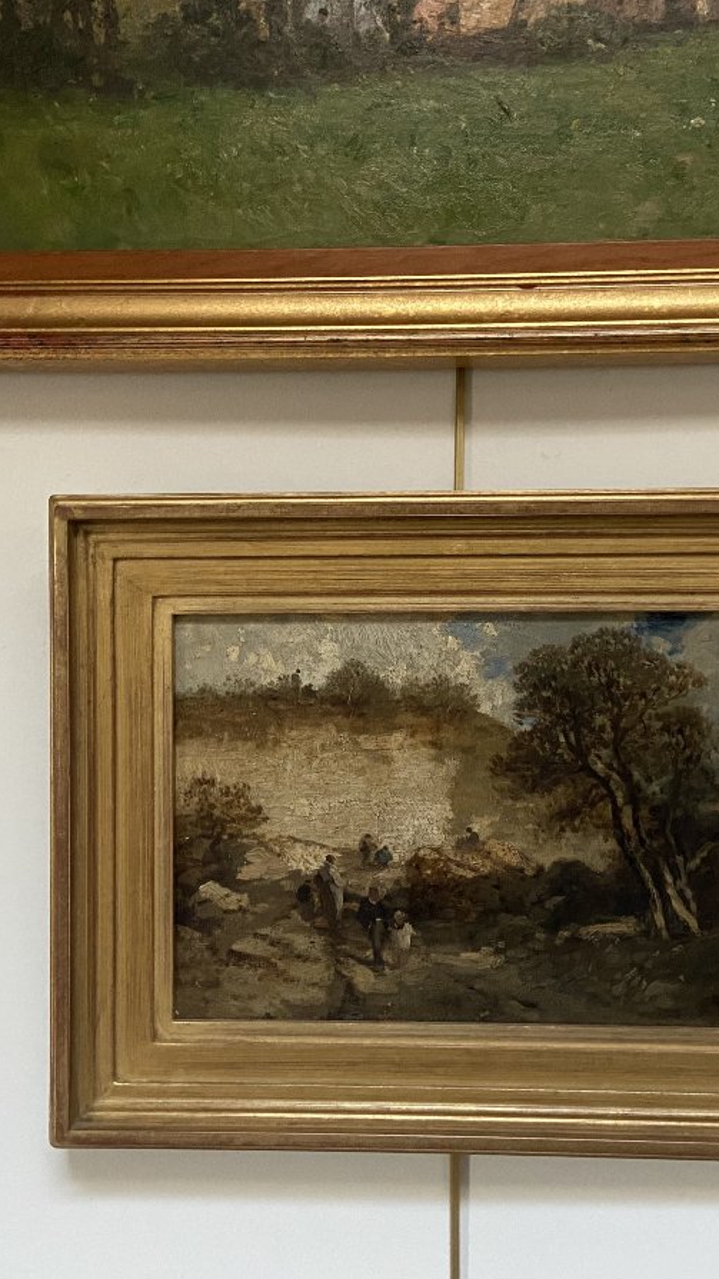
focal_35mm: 38
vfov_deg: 52.8
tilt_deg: +4.3
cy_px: 640
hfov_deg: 31.2
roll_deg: -0.4
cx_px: 396
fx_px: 1289
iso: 500
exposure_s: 1/60
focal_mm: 4.25
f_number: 1.8
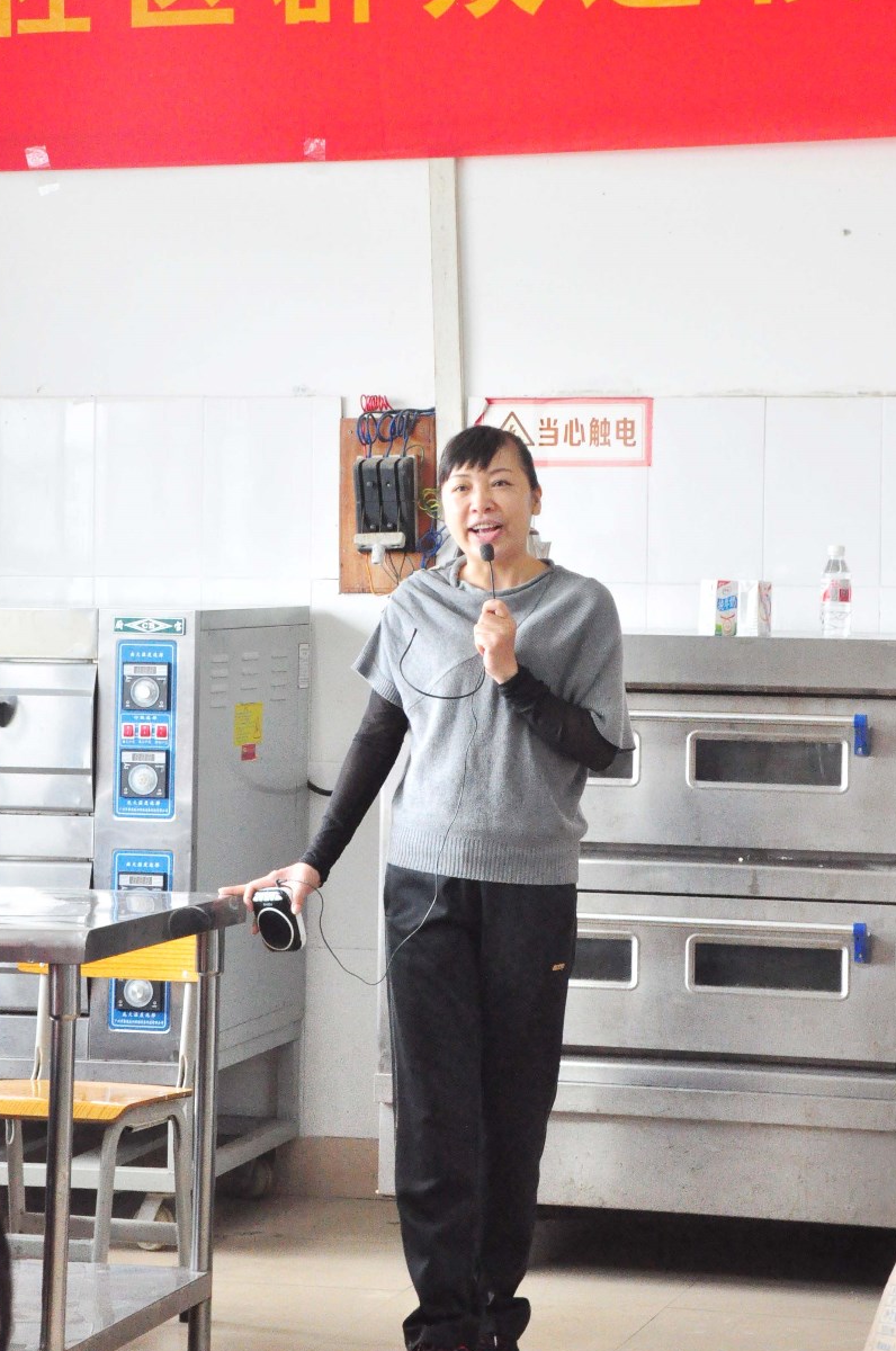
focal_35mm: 104
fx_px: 3896
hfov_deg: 13.1
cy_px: 484
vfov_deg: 19.6
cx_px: 473
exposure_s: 1/40
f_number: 10
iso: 3200
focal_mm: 52
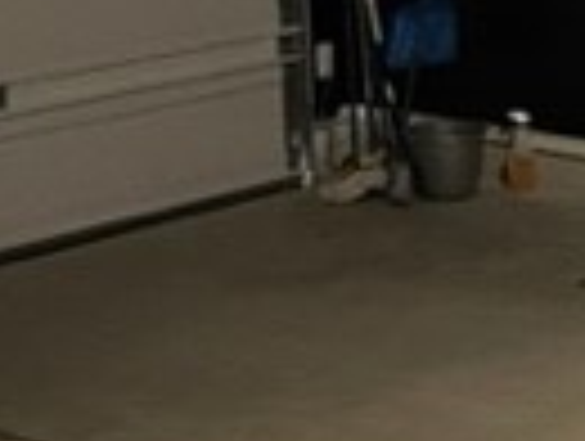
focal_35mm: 128
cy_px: -76
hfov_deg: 14.9
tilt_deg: -6.7
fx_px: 2167
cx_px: 702
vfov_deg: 11.4
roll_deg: +1.1
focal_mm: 5.1
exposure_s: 1/27
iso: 1000
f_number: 1.6
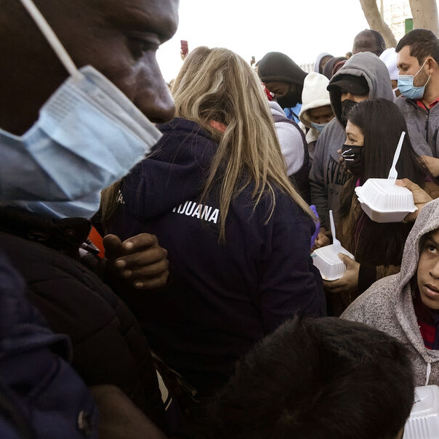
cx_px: 390
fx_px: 387
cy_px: 229
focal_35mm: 27
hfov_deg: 52.4
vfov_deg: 59.0
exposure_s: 1/1000
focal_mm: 16
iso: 5000
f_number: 7.1
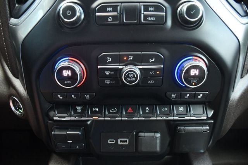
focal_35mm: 27
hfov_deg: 67.4
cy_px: 82
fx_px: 186
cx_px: 124
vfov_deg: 47.9
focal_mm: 18
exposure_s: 1/100
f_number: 3.5
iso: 3200
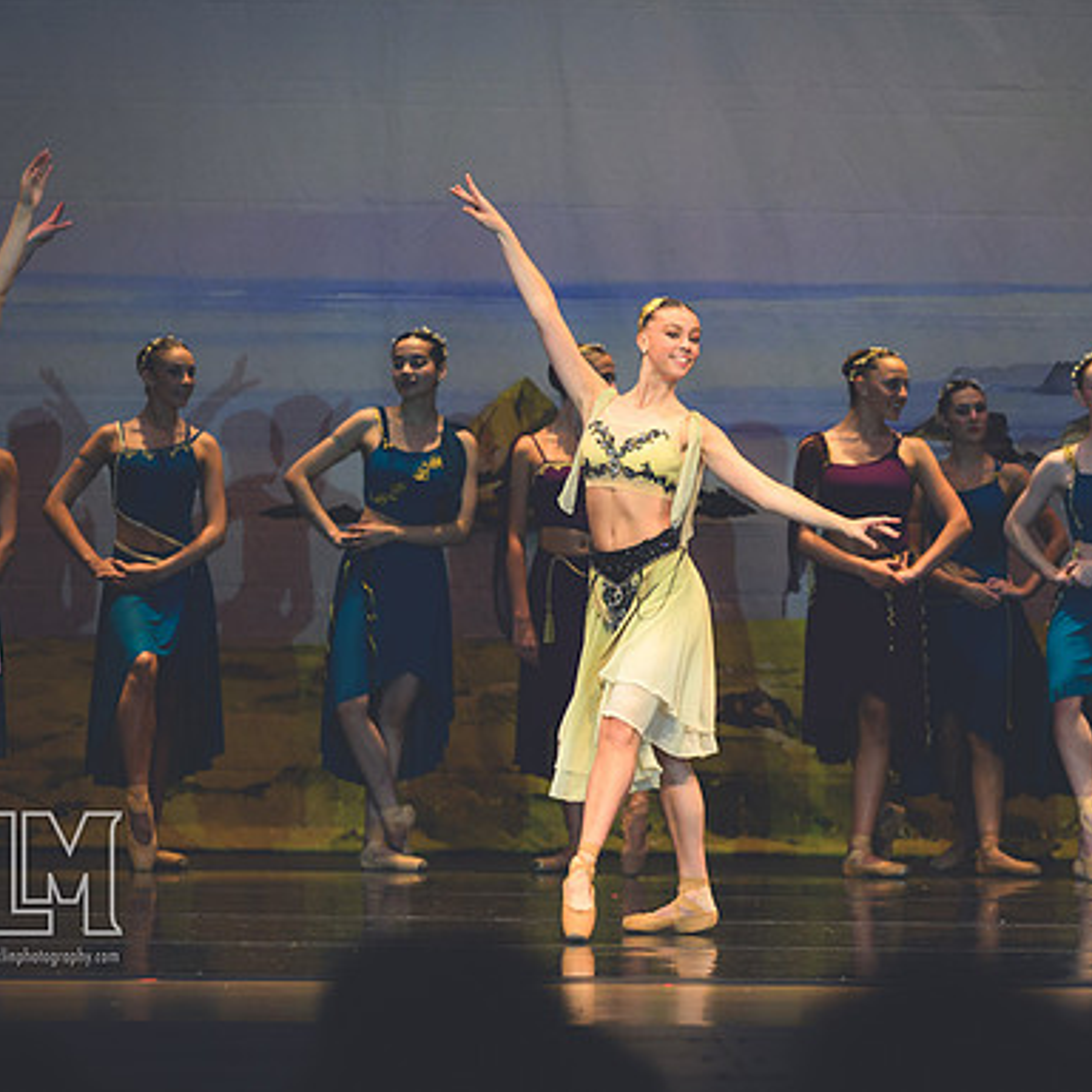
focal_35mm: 298
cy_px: 546
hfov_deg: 5.9
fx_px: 10636
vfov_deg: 5.9
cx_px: 640
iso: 800
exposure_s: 1/500
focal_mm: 155
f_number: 2.8
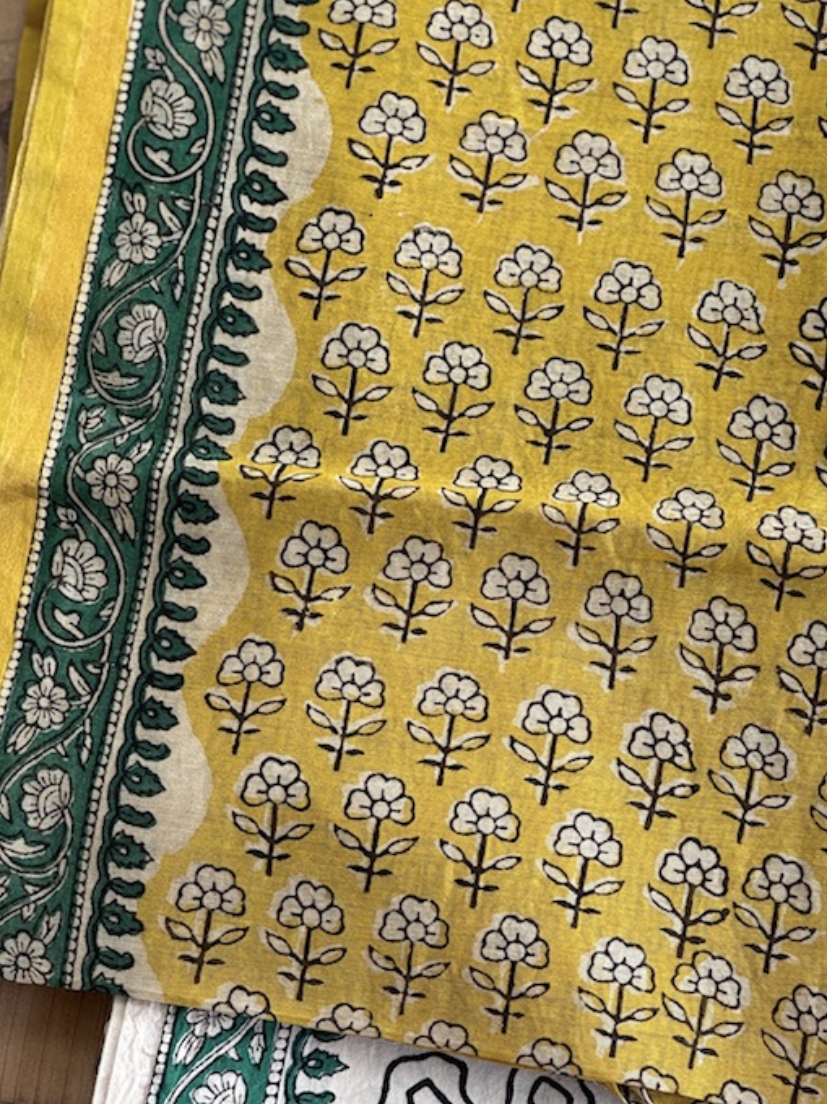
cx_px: 517
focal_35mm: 113
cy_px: 724
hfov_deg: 13.1
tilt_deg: -80.0
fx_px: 3601
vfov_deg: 17.4
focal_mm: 9
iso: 50
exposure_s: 1/99
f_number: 2.8
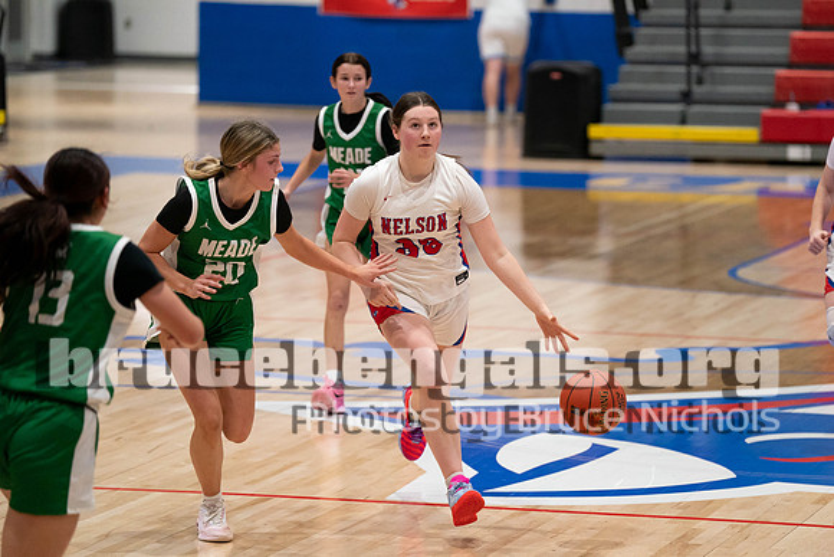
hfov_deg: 11.3
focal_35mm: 182
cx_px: 500
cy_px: 249
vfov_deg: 7.5
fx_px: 4220
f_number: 2.8
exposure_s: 1/1000
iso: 3200
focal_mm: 152
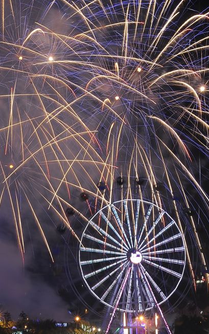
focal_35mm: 117
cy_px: 231
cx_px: 2
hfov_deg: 11.1
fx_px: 1066
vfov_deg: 17.8
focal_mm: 50
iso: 200
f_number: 16
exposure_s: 4
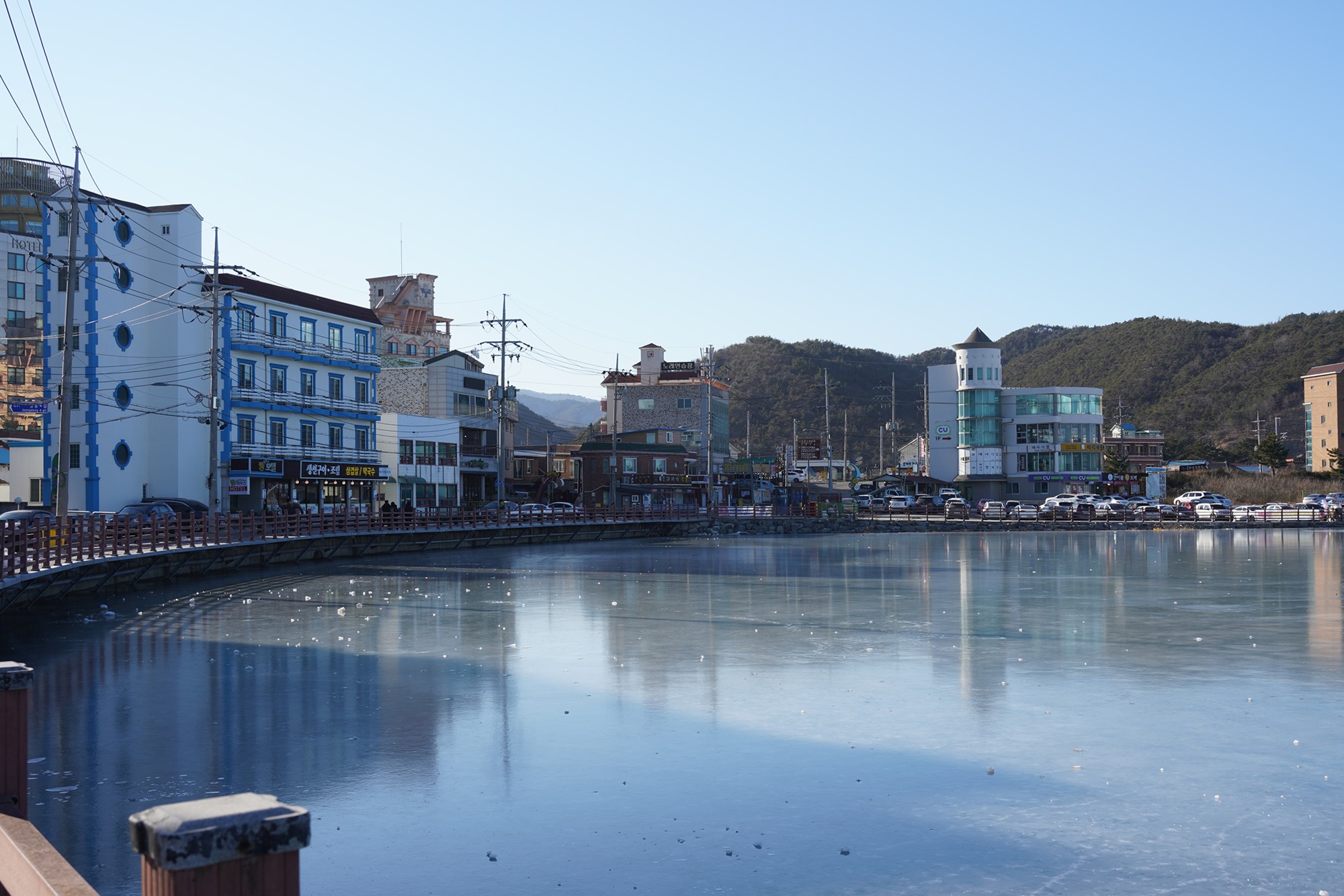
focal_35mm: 40
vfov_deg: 33.4
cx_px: 672
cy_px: 448
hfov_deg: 48.5
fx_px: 1493
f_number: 11
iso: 100
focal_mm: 40
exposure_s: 1/100
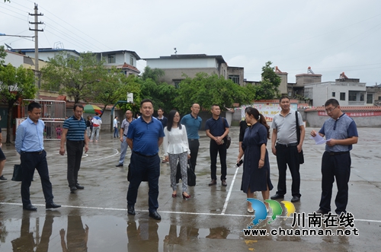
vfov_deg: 36.7
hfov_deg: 53.2
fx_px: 380
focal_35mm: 36
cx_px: 190
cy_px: 126
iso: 200
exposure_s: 1/200
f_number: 7.1
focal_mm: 24
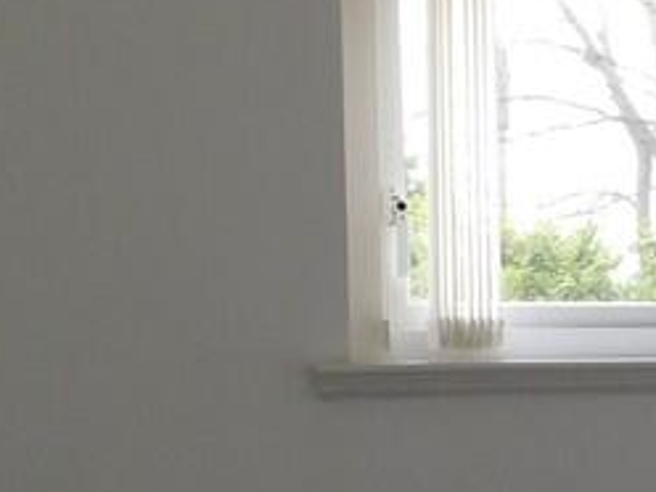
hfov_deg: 17.7
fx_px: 1800
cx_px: 1085
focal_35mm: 95
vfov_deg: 15.4
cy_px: 447
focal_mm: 4
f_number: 3
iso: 125
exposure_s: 1/50
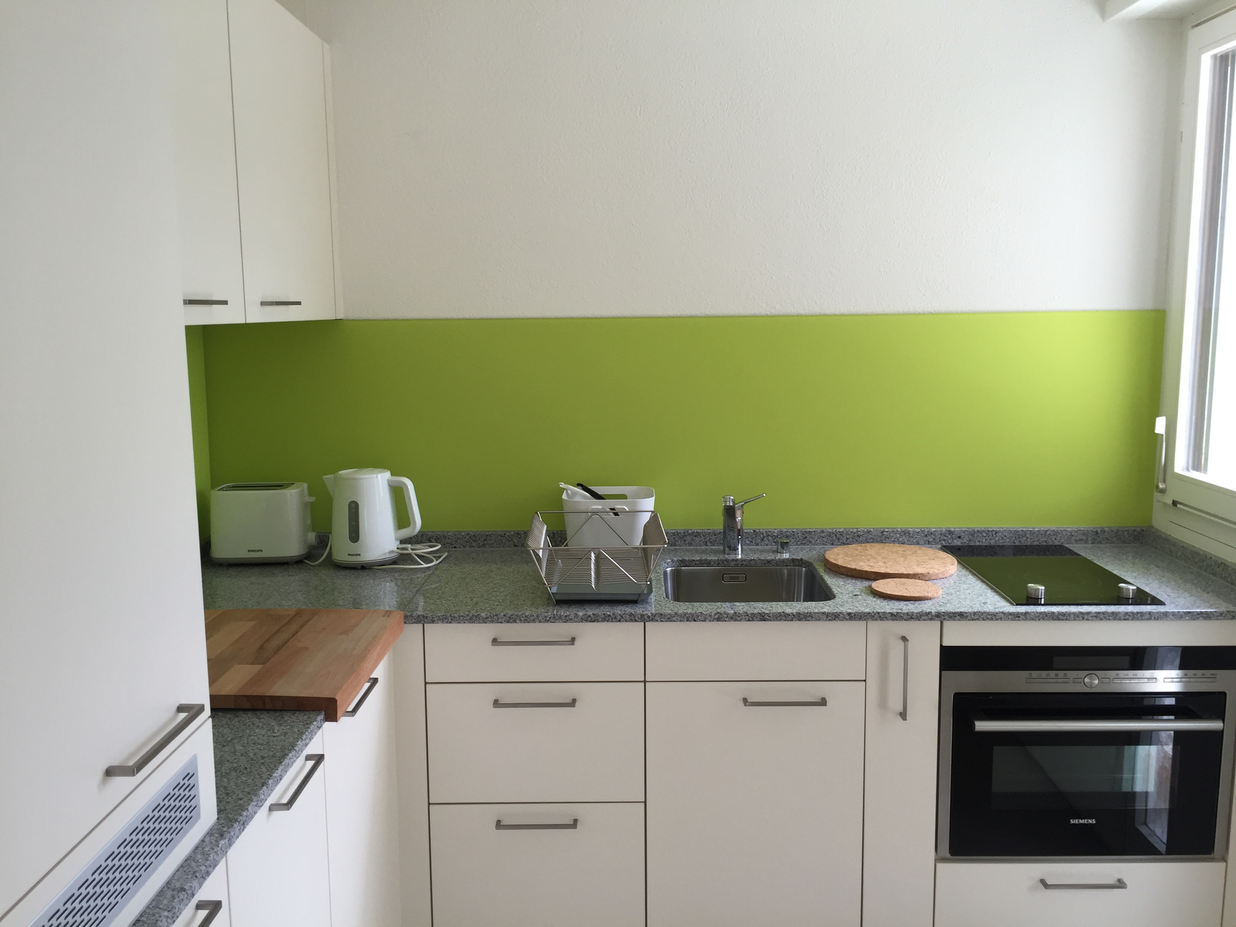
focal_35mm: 29
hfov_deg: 61.7
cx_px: 618
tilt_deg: -9.1
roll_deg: +0.8
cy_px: 464
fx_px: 1035
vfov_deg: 48.2
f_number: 2.2
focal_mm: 4.15
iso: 50
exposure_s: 1/100
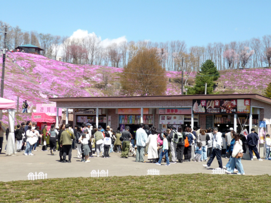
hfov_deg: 31.2
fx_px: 485
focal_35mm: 62
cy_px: 102
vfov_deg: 23.7
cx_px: 136
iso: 100
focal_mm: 10.2
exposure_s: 1/500
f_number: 3.7
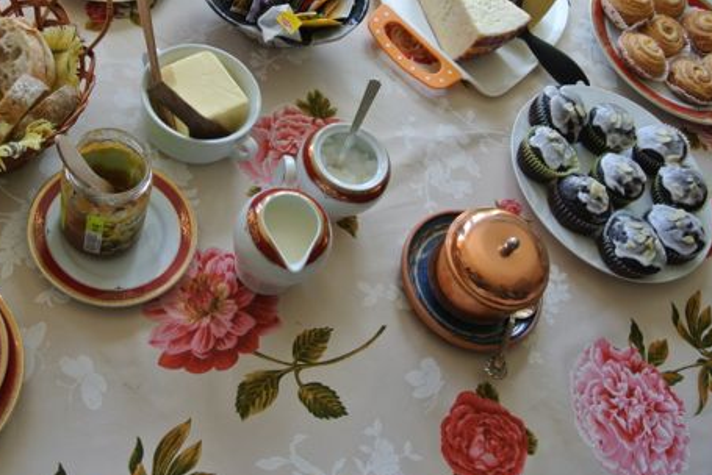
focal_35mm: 38
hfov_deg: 50.3
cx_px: 277
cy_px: 208
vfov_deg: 35.1
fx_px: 752
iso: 200
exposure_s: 1/125
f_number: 3.5
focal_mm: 10
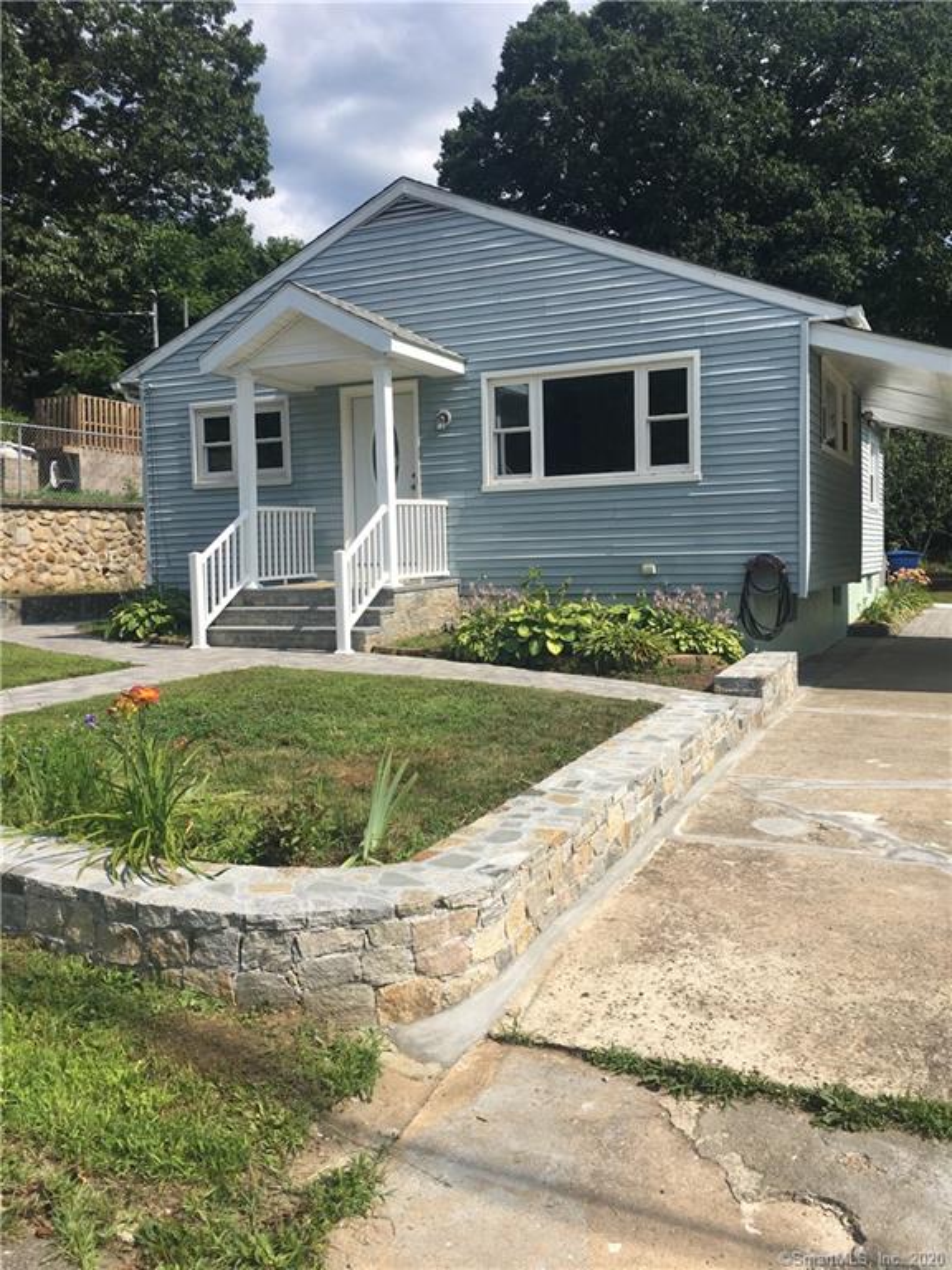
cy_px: 635
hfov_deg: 48.2
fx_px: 1063
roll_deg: +1.0
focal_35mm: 29
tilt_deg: -2.8
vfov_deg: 61.7
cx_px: 476
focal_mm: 4.15
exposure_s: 1/1748
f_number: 2.2
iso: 25
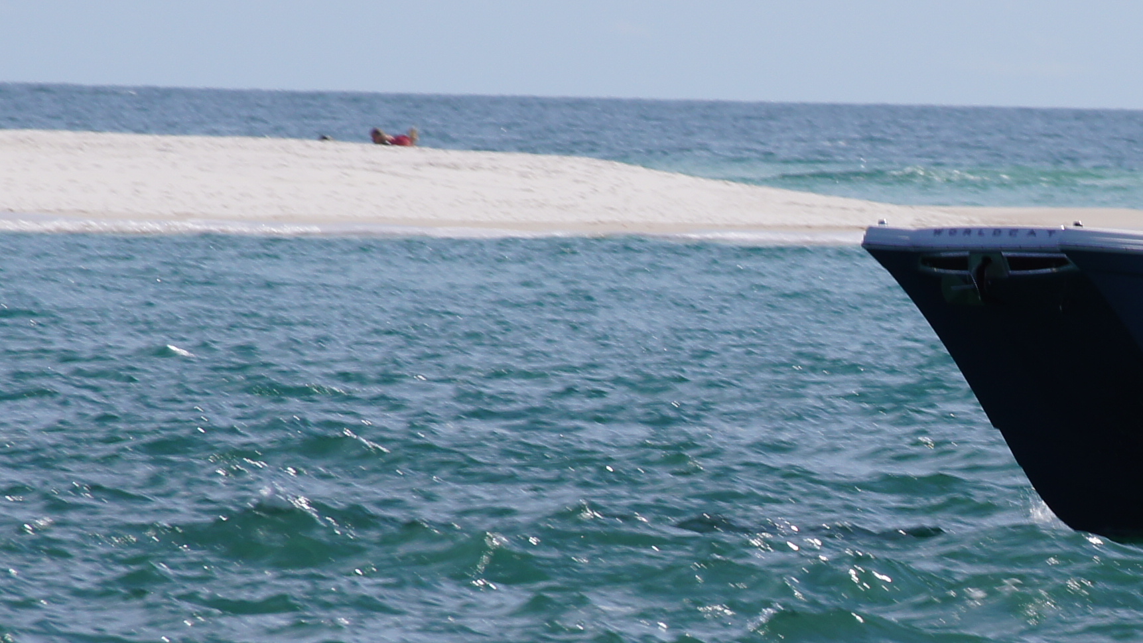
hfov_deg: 2.4
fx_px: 27124
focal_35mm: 895
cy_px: 477
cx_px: 1178
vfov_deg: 1.4
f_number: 9
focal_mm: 200
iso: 100
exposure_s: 1/400
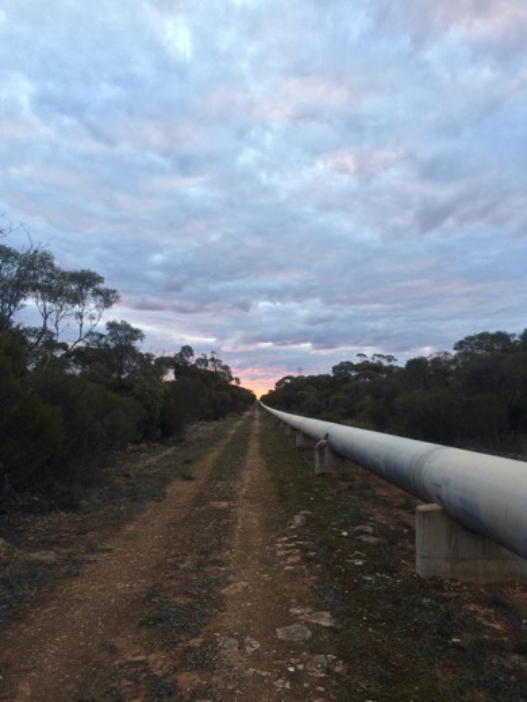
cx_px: 264
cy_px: 351
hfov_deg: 48.2
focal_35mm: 29
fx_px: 589
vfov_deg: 61.7
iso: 50
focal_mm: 4.15
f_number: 2.2
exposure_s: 1/60
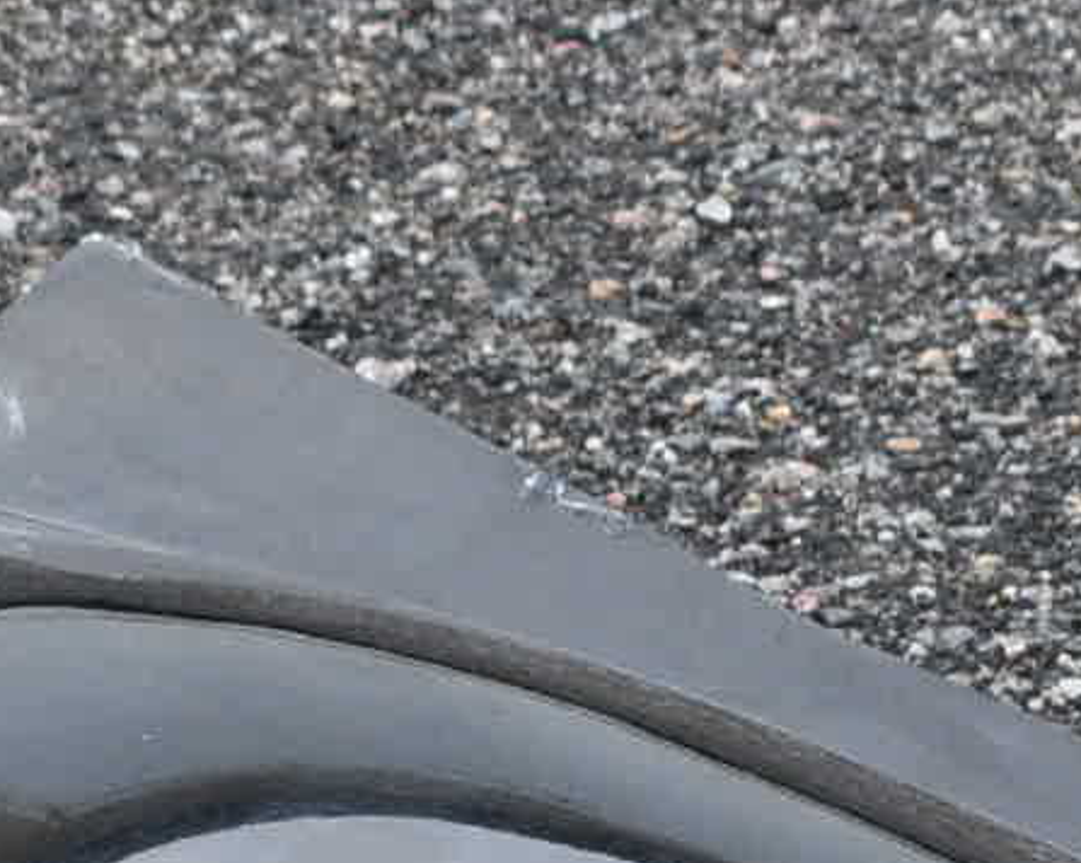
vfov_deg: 5.1
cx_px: 665
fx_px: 9656
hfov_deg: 6.4
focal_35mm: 302
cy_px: 1325
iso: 1250
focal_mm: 32
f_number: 7.1
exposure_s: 1/200
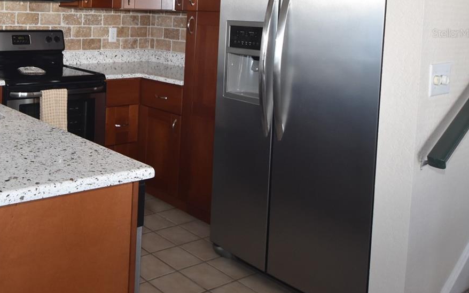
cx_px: 53
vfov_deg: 31.4
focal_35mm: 39
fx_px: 499
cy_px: 33
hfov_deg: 45.9
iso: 800
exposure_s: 1/100
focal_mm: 14
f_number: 5
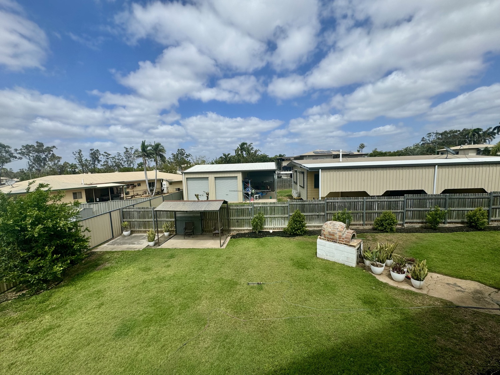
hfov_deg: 102.1
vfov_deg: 85.7
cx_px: 250
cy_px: 188
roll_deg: -1.1
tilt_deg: -6.1
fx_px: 202
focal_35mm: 14
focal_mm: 2.22
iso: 50
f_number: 2.2
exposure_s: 1/2770
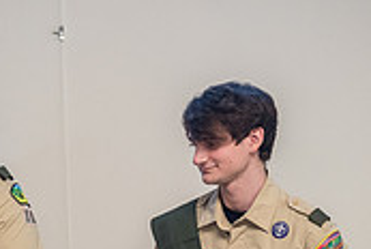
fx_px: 3623
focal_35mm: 351
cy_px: 191
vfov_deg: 3.9
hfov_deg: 5.8
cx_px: 15
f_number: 4
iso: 2800
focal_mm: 105
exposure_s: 1/125
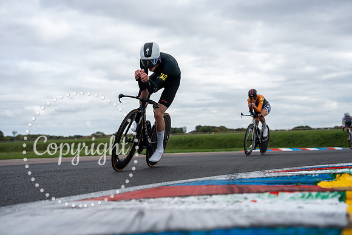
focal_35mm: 62
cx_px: 176
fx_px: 606
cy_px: 118
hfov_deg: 32.4
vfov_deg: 21.9
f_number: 3.5
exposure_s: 1/1000
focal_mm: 62
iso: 100
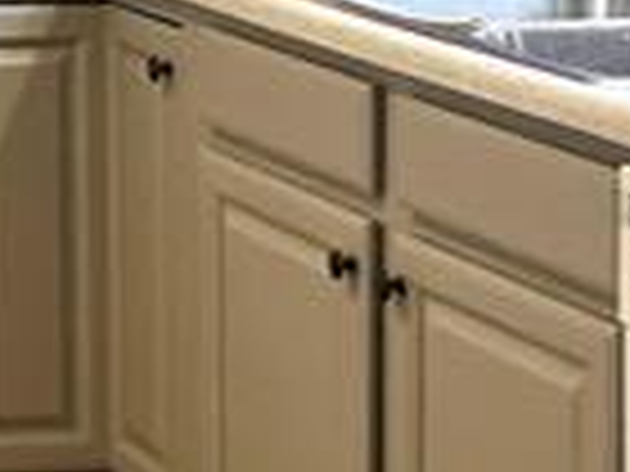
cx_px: -810
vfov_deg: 8.2
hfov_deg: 10.0
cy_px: -270
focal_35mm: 176
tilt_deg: -4.2
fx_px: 3203
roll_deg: +1.3
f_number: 1.78
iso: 125
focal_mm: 6.86
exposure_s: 1/60
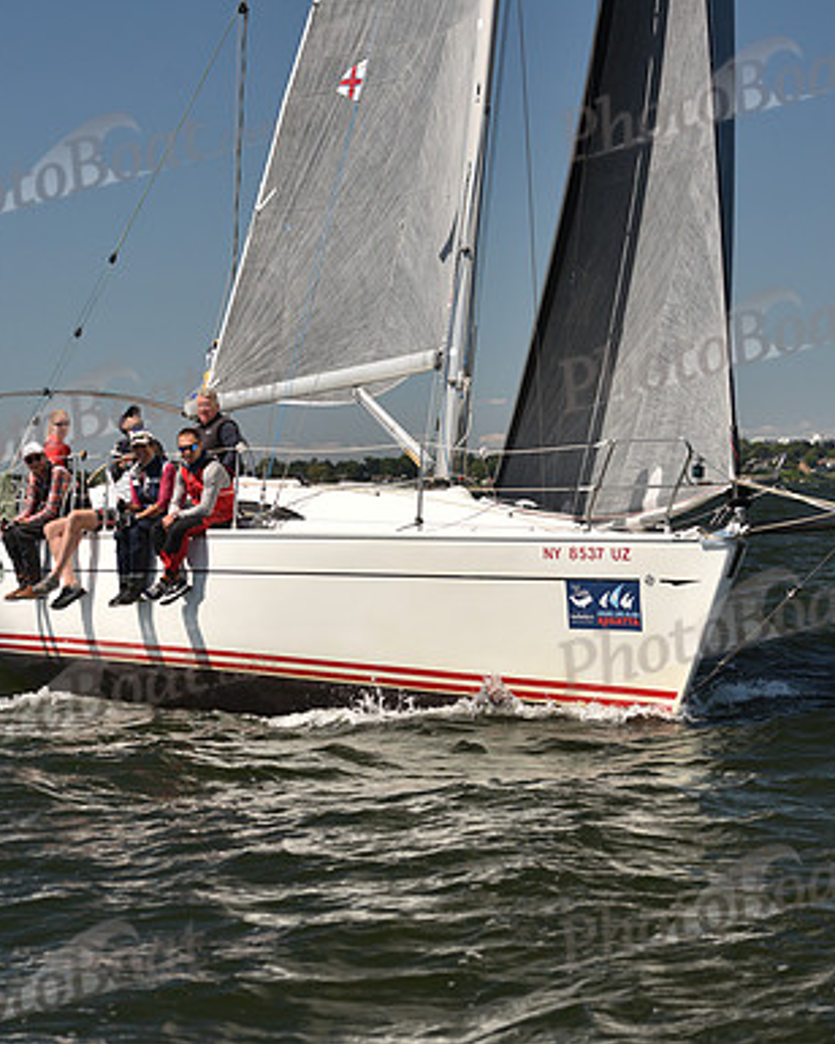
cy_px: 522
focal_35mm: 99
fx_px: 3058
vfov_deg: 19.4
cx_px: 420
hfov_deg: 15.5
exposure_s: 1/1250
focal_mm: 70
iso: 250
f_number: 4
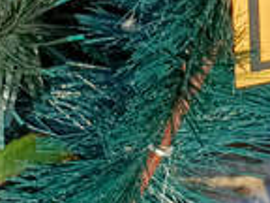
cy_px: -239
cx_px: 591
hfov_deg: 12.1
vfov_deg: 9.7
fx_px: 1084
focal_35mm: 139
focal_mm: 4.76
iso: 116
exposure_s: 1/1149
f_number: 1.69
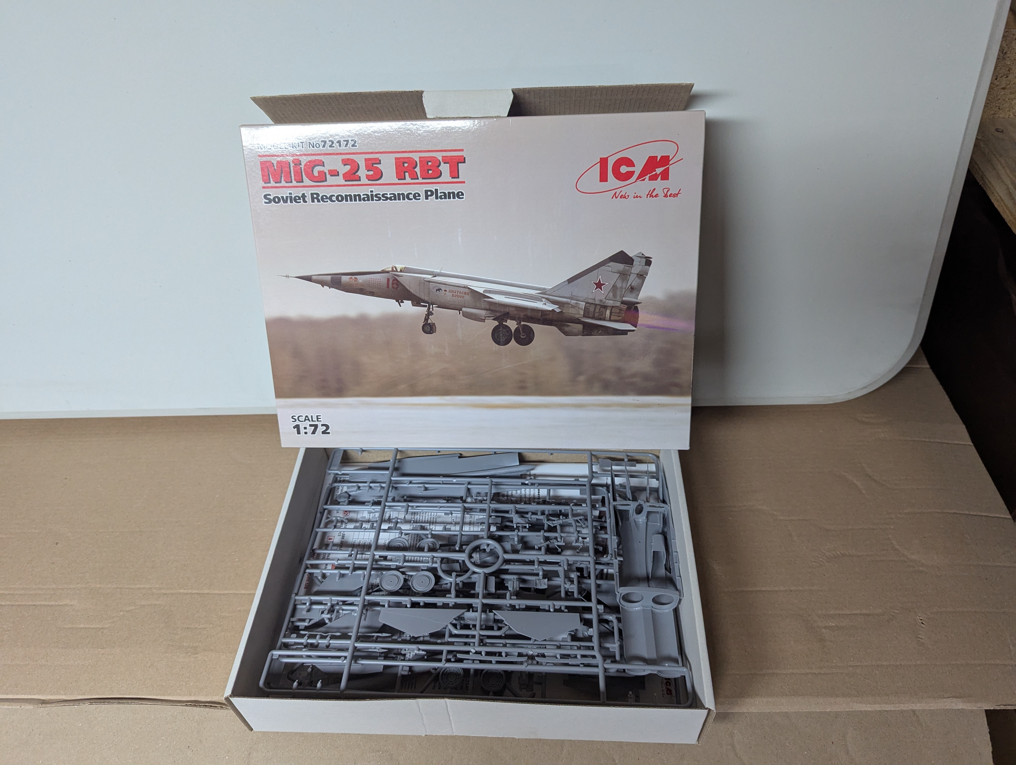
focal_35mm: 24
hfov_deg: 71.5
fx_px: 705
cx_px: 508
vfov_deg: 56.9
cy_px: 382
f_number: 1.85
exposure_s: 1/137
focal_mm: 6.81
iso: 741
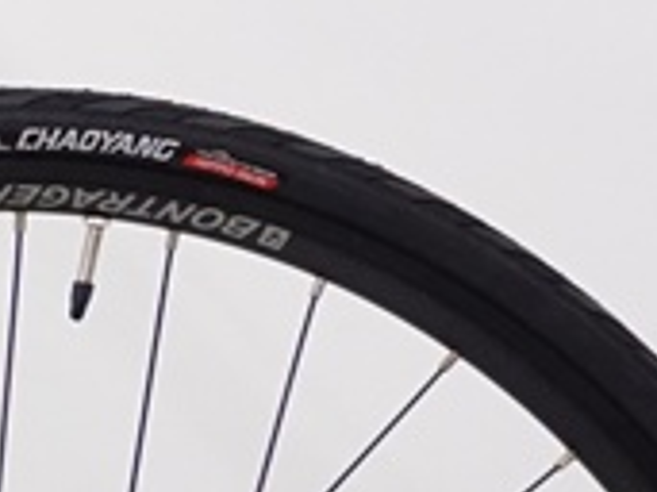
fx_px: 3269
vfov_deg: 8.6
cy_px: 350
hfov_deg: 9.1
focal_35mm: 172
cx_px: -1352
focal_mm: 17
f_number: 6.3
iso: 1000
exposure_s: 1/30
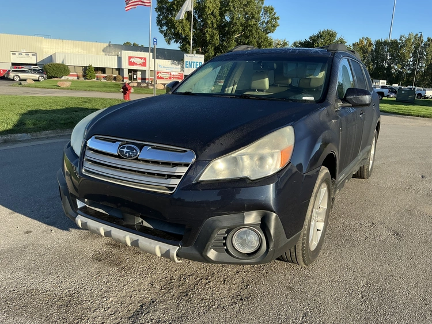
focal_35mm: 28
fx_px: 350
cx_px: 216
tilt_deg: -11.5
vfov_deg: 49.8
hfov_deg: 63.4
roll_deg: -2.8
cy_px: 162
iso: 25
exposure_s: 1/683
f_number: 1.8
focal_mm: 3
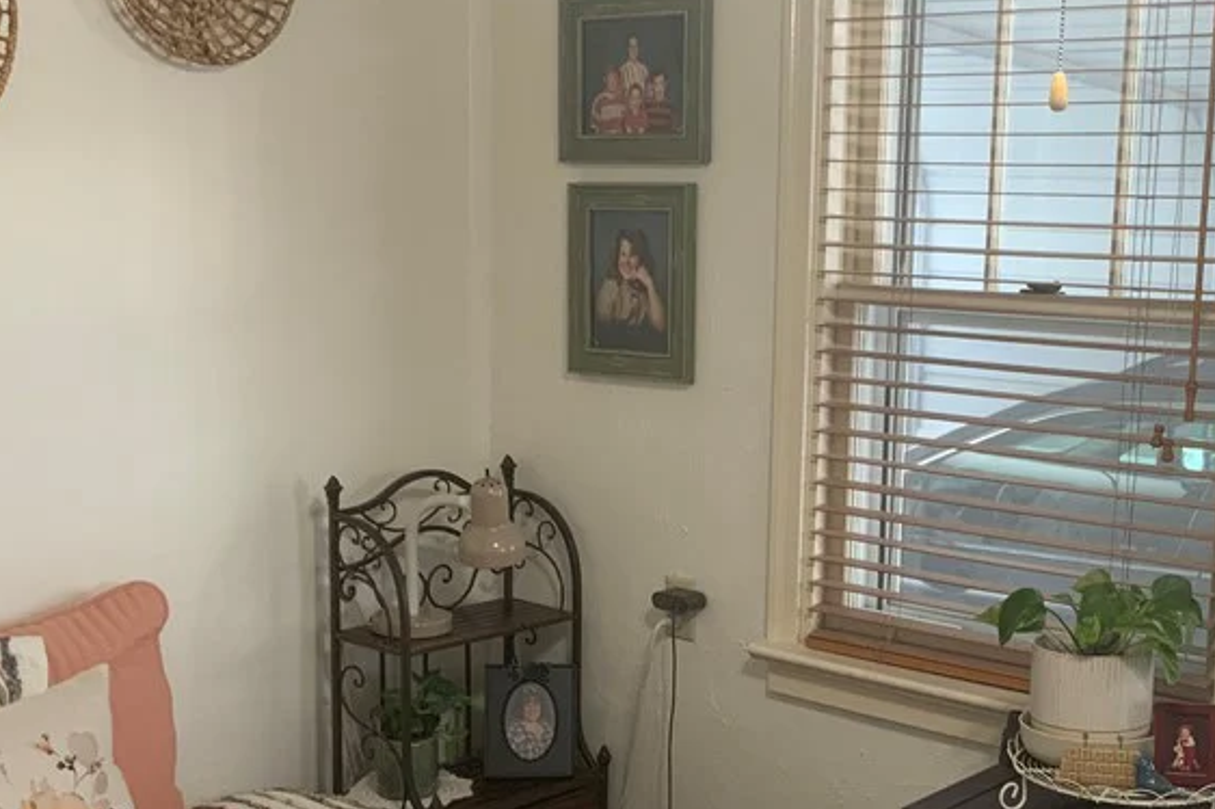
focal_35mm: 55
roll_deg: -1.9
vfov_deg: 24.5
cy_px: 523
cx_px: 774
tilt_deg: -9.9
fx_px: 1855
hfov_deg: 36.0
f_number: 1.8
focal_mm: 3
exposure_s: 1/60
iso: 64
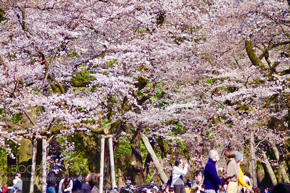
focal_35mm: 202
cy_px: 96
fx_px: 1631
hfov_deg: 10.2
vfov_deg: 6.8
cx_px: 145
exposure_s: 1/500
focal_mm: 135
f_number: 4.5
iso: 125
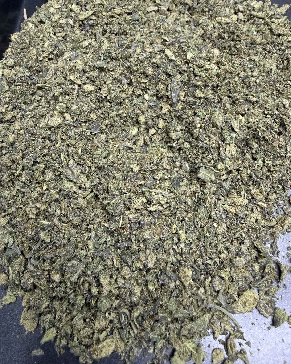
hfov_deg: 54.9
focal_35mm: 26
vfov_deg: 65.9
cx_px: 147
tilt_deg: -64.9
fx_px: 280
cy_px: 168
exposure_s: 1/72
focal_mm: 2.22
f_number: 2.2
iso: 320
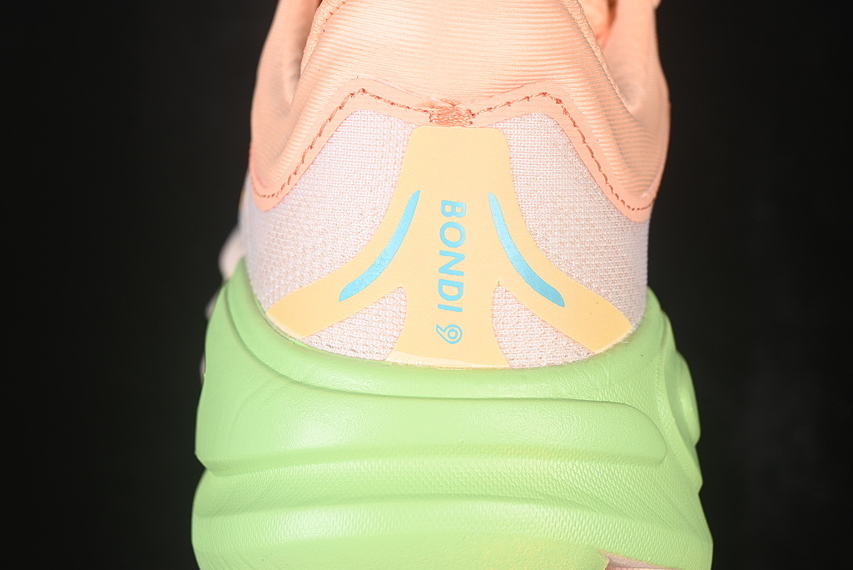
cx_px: 436
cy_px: 272
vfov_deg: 17.3
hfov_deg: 25.7
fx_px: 1872
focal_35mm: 79
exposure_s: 1/80
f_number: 7.1
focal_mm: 50
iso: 160
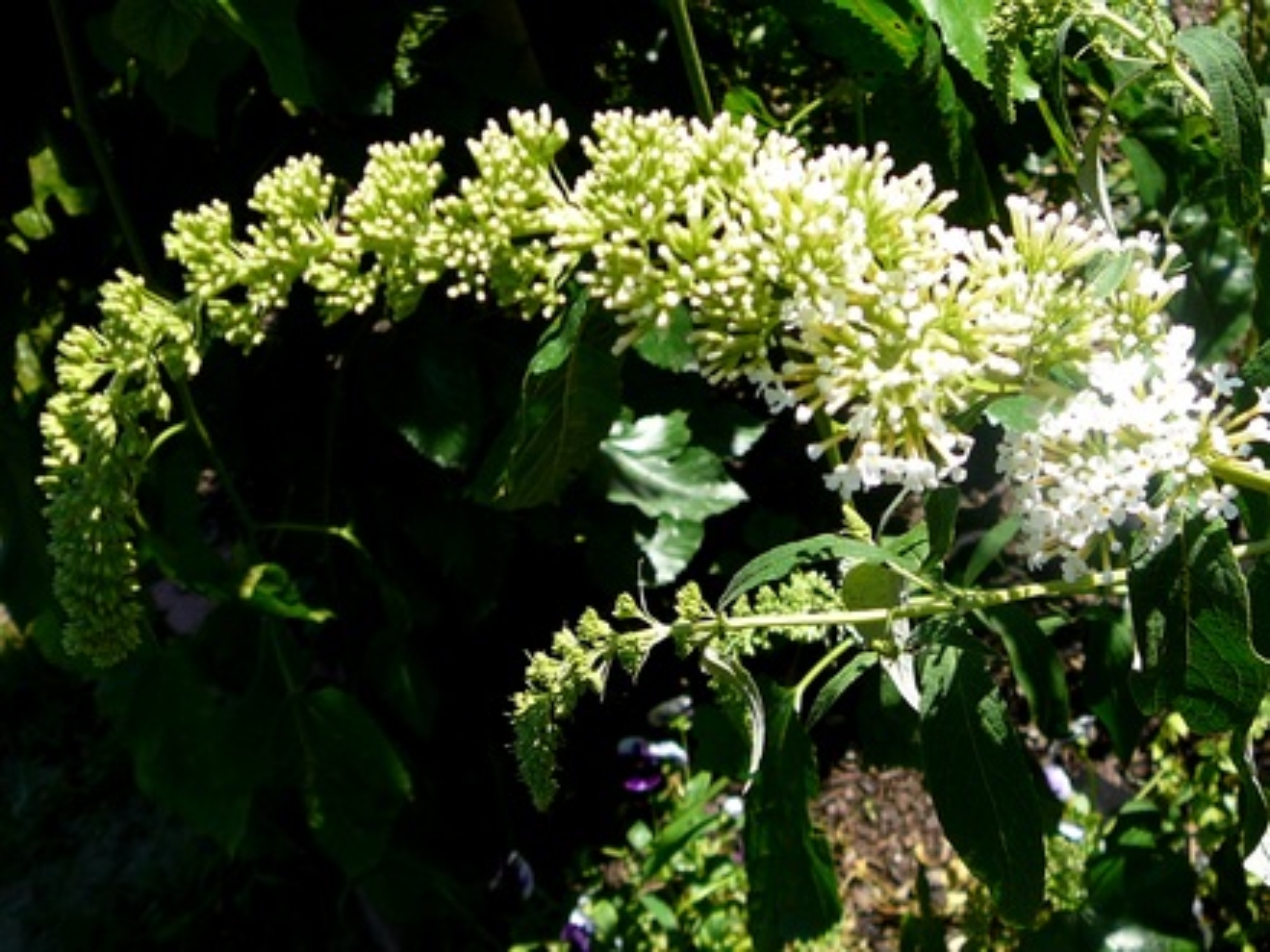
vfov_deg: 40.7
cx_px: 635
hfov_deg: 52.6
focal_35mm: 35
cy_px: 476
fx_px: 1284
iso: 80
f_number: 2.8
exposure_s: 1/800
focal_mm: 5.2
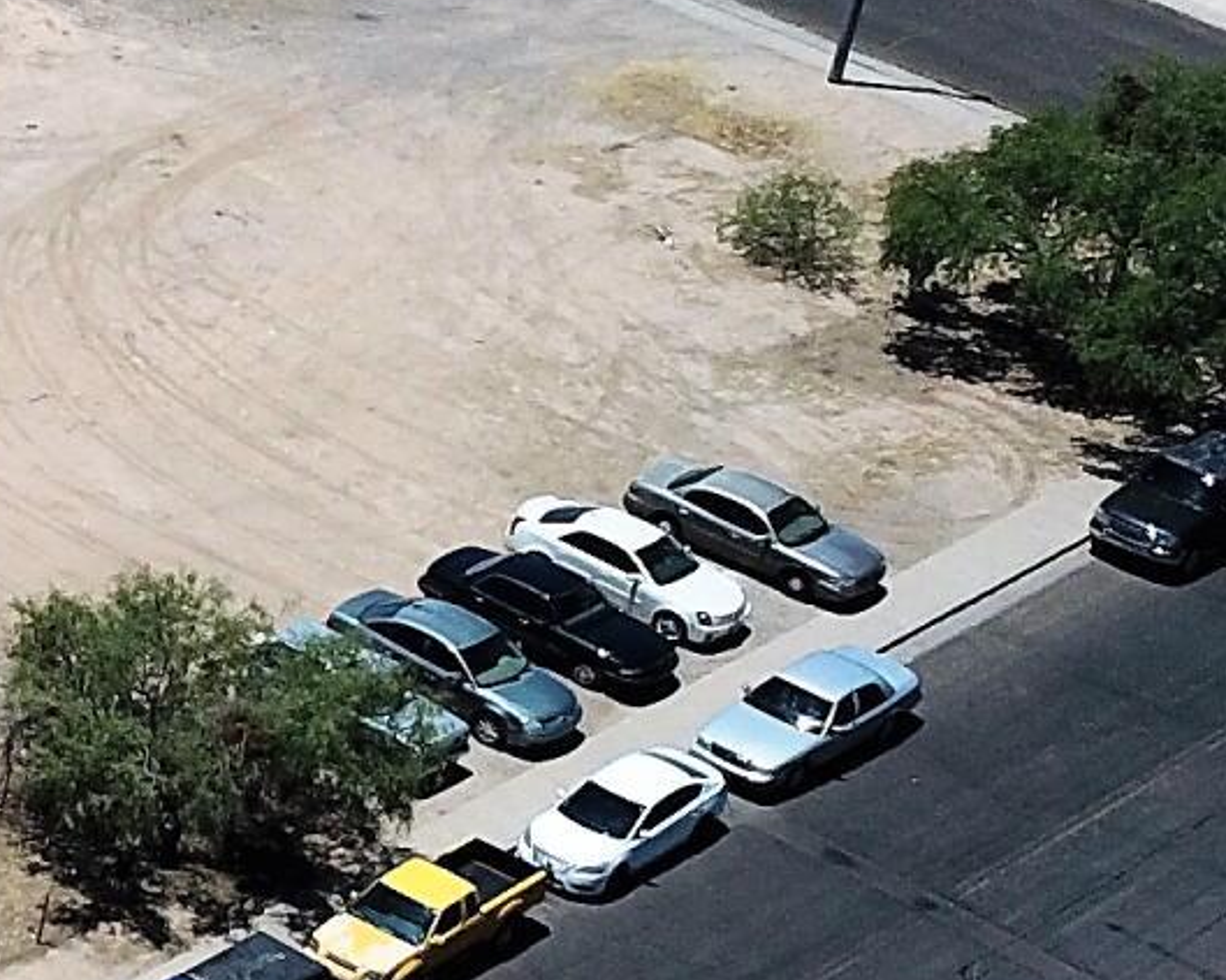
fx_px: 5224
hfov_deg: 11.5
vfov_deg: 10.7
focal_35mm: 144
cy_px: 716
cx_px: -1523
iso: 100
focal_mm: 4.73
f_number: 2.2
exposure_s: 1/3571
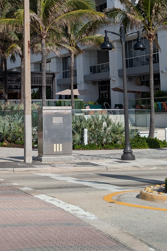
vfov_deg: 22.4
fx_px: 599
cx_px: 30
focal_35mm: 86
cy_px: -24
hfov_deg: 15.8
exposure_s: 1/2667
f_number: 1.68
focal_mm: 6.9
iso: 20
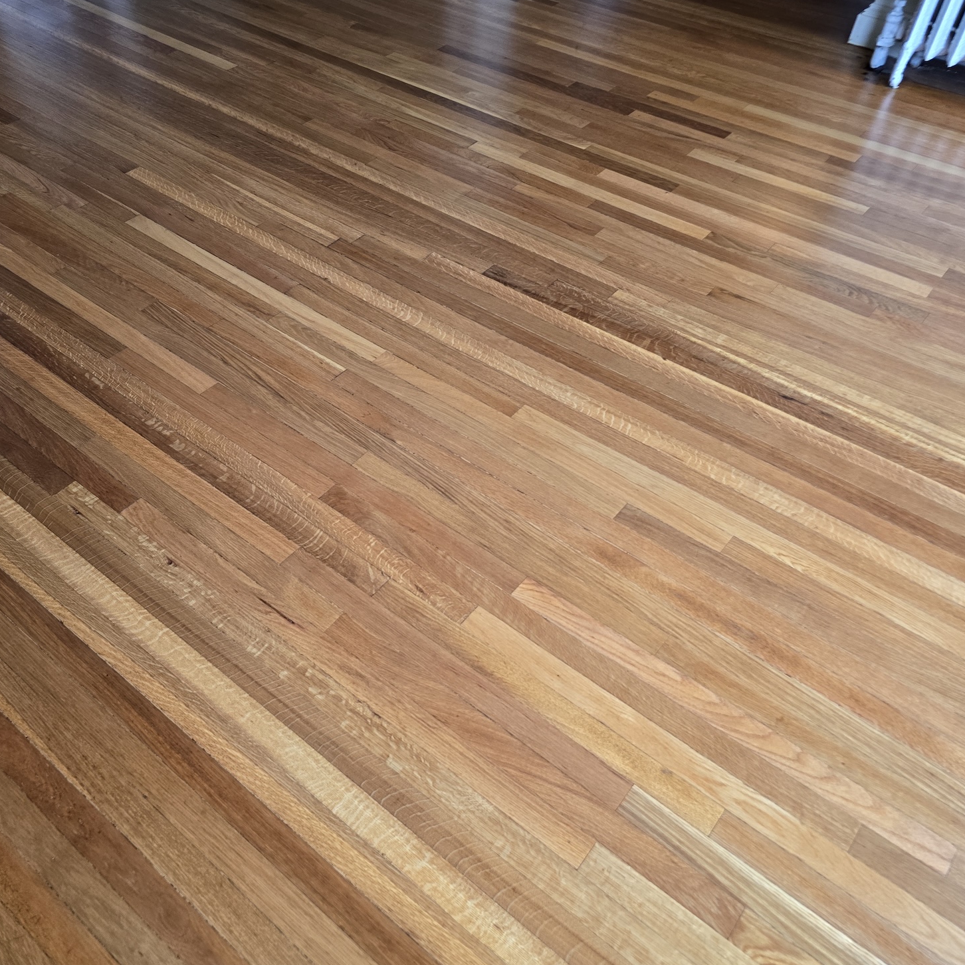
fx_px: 883
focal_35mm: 28
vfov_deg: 57.3
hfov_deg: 57.0
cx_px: 402
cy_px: 479
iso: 160
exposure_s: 1/120
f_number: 1.7
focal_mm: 6.3
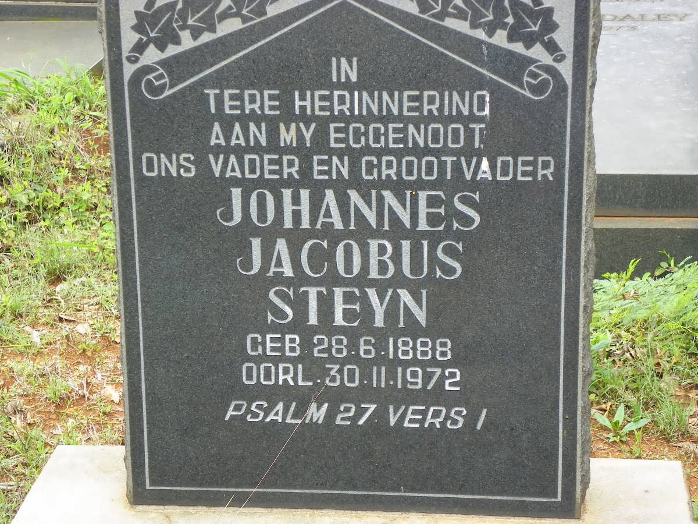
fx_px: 1754
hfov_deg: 22.5
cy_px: 262
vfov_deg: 17.0
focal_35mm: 87
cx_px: 349
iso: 64
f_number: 4
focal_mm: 15.5
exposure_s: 1/80
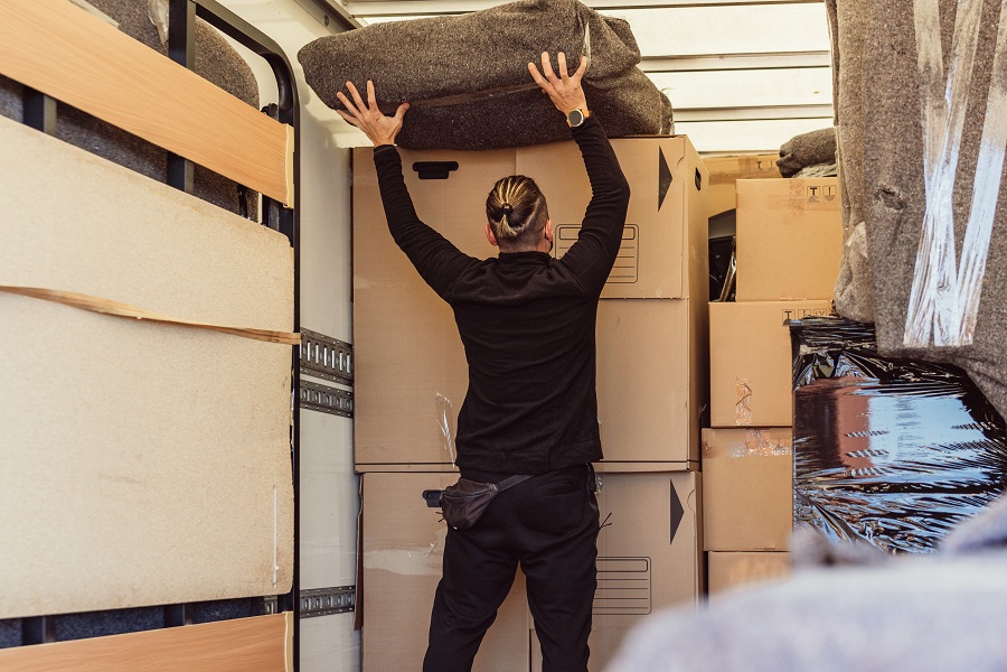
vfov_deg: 25.8
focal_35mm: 52
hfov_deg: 37.9
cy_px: 336
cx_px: 504
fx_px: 1468
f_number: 2
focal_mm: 35
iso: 100
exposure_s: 1/400
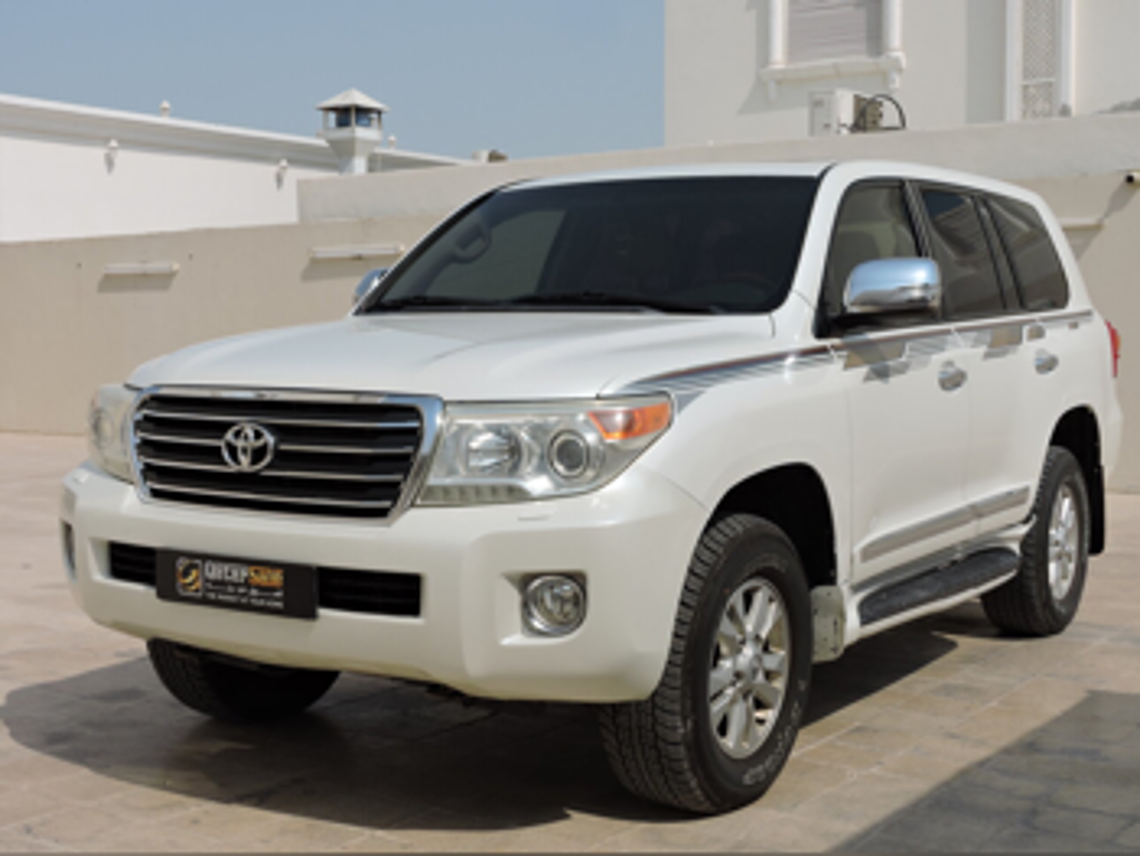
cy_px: 428
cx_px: 570
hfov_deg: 38.2
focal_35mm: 50
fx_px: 1648
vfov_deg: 29.1
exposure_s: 1/1000
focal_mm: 9
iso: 100
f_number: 5
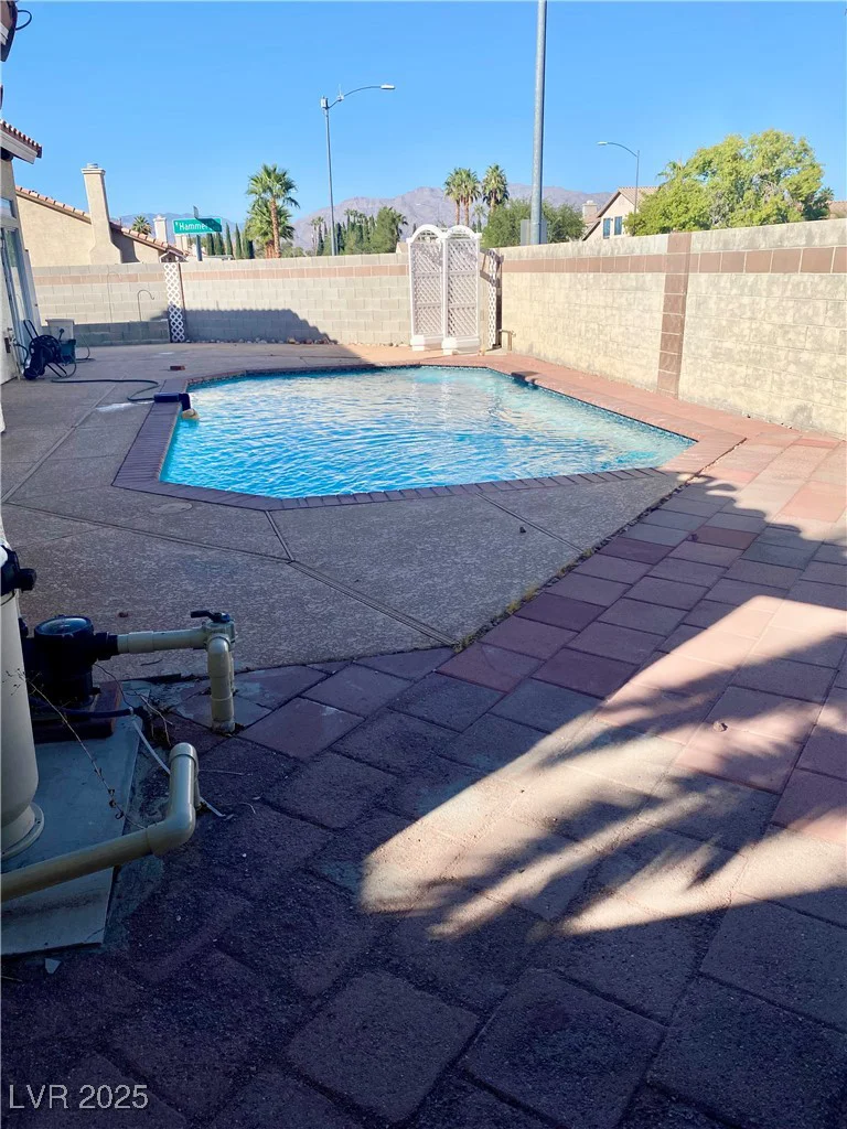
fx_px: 848
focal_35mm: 26
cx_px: 424
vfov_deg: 67.3
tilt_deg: -19.7
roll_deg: +1.4
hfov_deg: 53.1
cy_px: 564
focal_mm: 4.25
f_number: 1.8
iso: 32
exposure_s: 1/4444
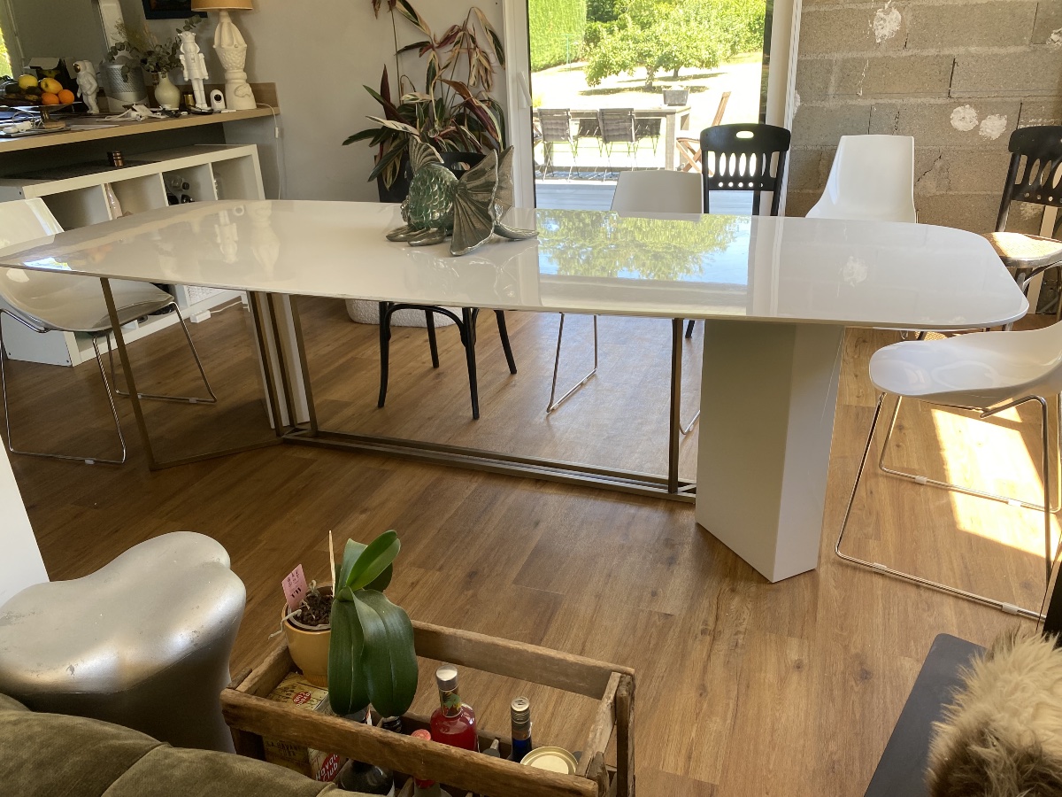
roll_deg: +2.9
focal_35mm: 26
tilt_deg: -23.9
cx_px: 531
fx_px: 798
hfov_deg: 67.3
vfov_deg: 53.1
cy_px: 398
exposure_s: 1/122
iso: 64
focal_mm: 4.25
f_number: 1.8
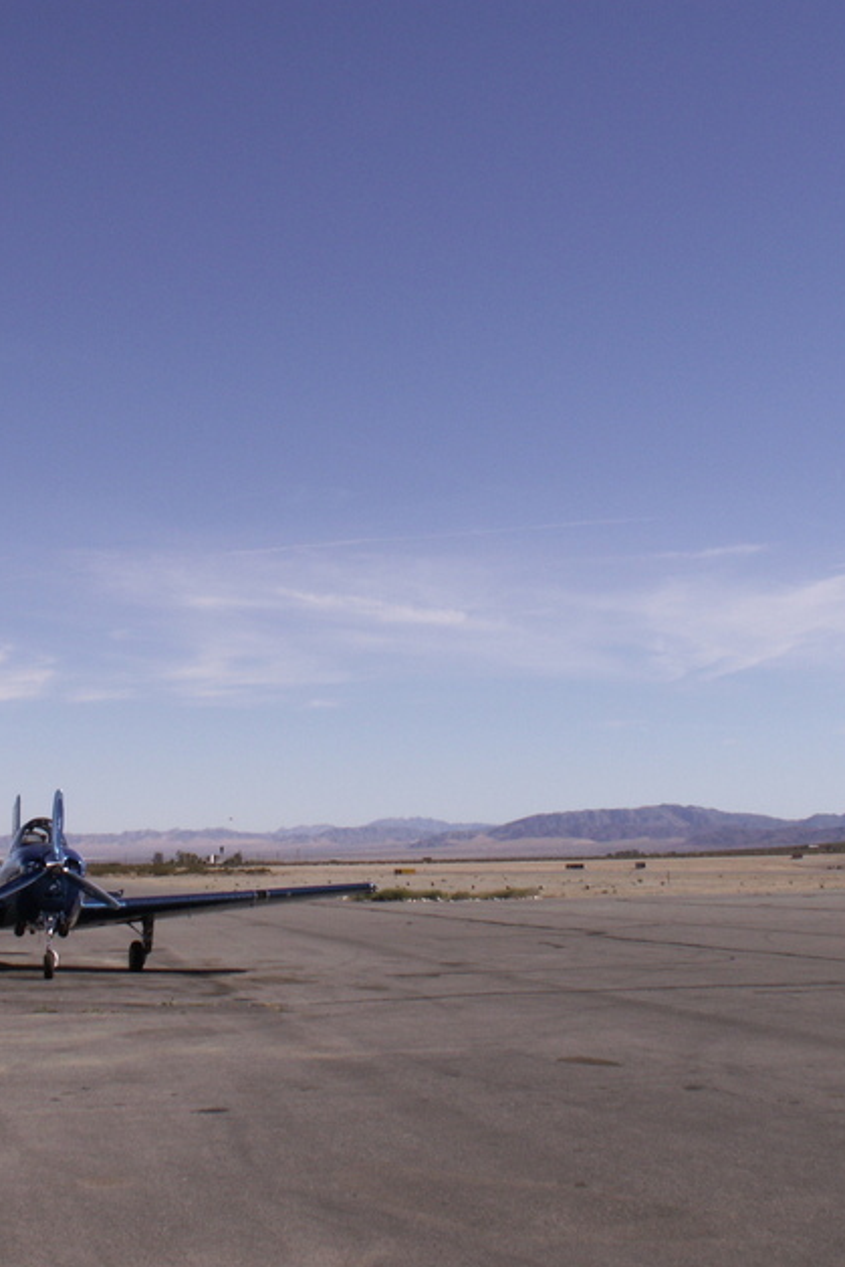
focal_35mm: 49
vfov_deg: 40.3
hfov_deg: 27.5
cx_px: 332
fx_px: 1724
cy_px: 631
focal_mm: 5.86
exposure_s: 1/320
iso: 50
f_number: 8
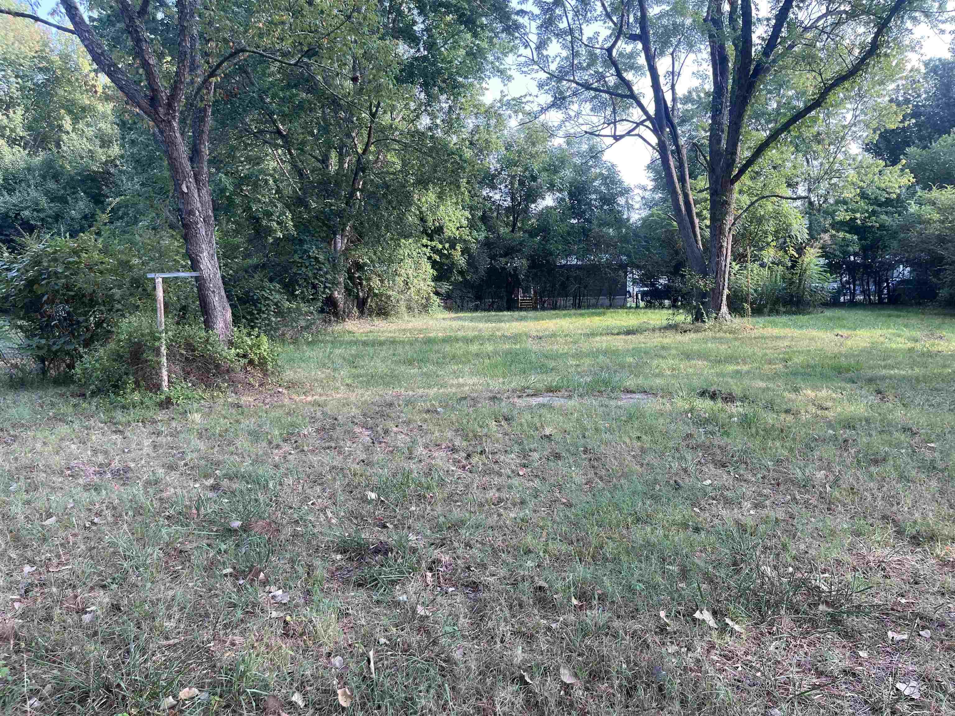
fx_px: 717
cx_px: 478
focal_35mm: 26
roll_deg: +2.0
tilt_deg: -5.8
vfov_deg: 53.1
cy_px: 358
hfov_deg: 67.3
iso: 40
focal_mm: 5.1
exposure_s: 1/257
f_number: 1.6
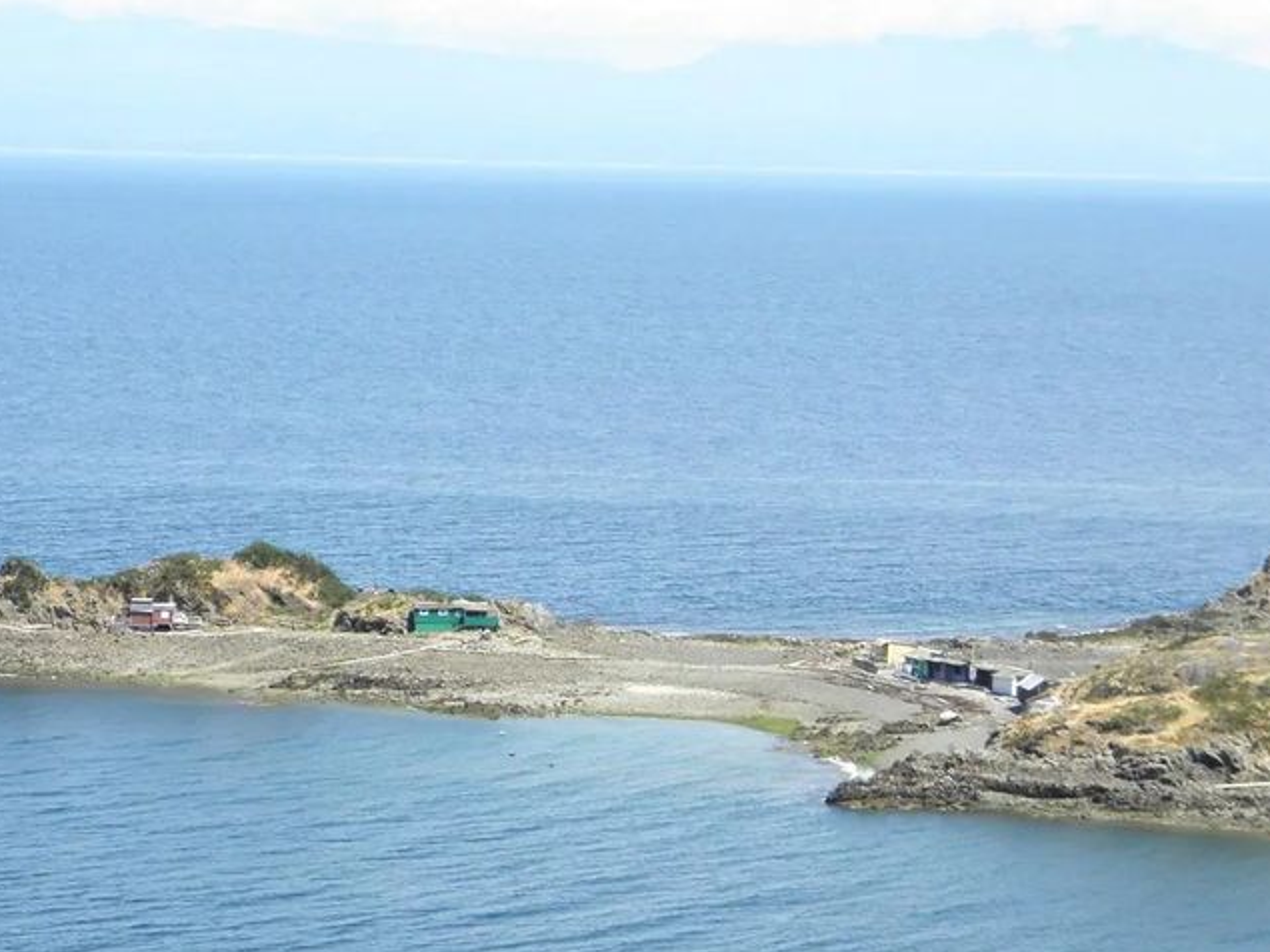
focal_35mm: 129
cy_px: 528
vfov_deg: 11.5
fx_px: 4732
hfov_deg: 15.3
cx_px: 788
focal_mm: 14.3
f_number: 8.8
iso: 100
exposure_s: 1/100
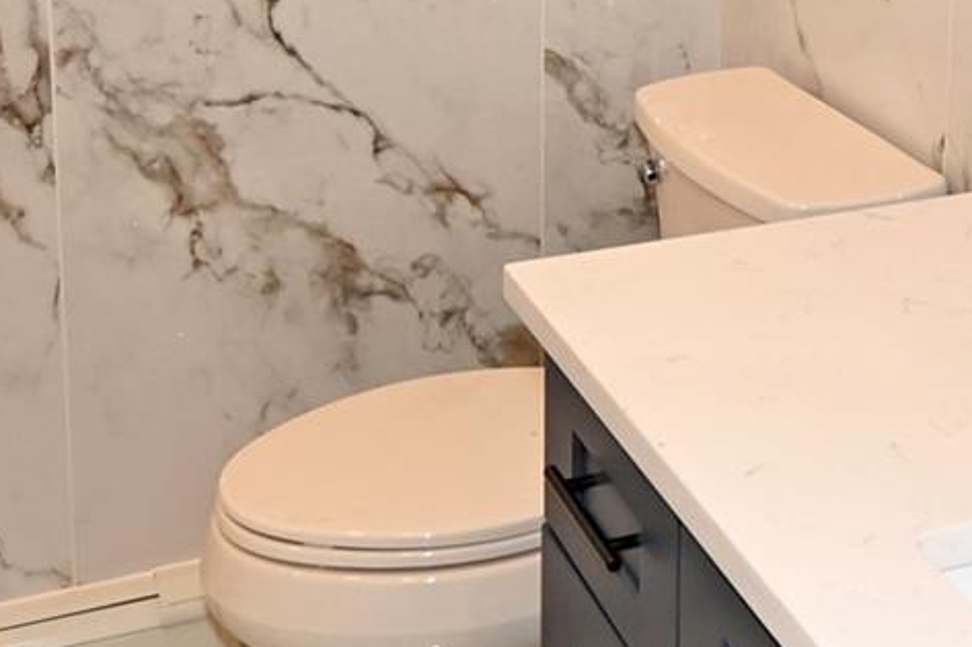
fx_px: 1754
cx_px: 797
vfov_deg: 19.6
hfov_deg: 30.1
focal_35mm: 65
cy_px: -141
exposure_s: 1/60
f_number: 4
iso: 250
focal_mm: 10
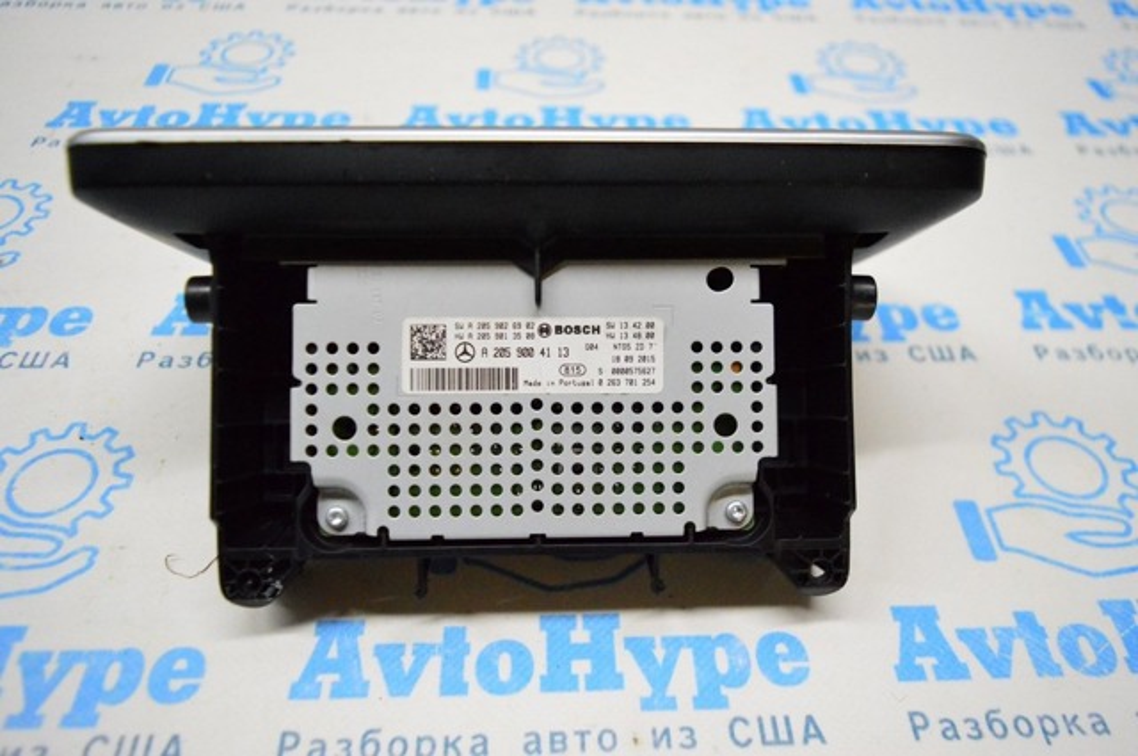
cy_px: 378
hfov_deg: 67.4
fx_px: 852
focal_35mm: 27
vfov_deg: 47.8
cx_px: 569
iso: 6400
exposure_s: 1/800
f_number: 3.5
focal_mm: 18
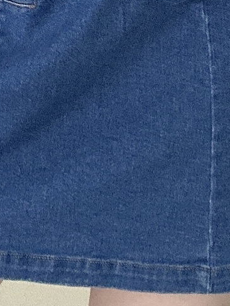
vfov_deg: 15.1
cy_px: -244
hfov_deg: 13.1
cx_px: 53
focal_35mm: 113
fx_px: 1001
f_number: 1.9
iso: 80
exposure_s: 1/64
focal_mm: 2.69
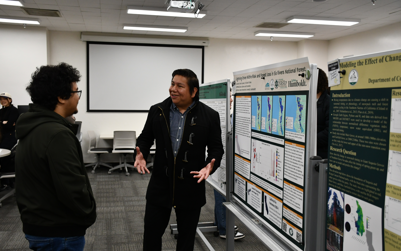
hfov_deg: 52.7
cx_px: 201
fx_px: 404
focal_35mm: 37
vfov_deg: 34.4
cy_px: 128
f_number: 3.8
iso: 1000
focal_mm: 24
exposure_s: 1/125
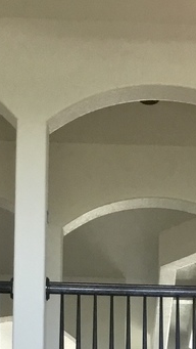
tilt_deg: +9.8
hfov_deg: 11.2
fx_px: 988
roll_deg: -0.9
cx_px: 190
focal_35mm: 107
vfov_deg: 17.7
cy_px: 535
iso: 32
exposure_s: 1/30
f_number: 2.4
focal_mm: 3.3
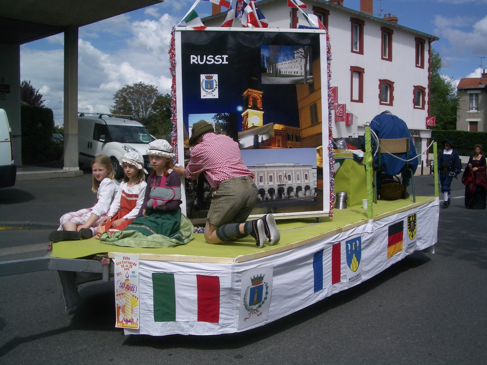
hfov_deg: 52.6
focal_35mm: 35
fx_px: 492
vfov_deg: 40.7
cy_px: 182
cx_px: 244
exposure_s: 1/1000
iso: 50
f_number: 4.3
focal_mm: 5.8
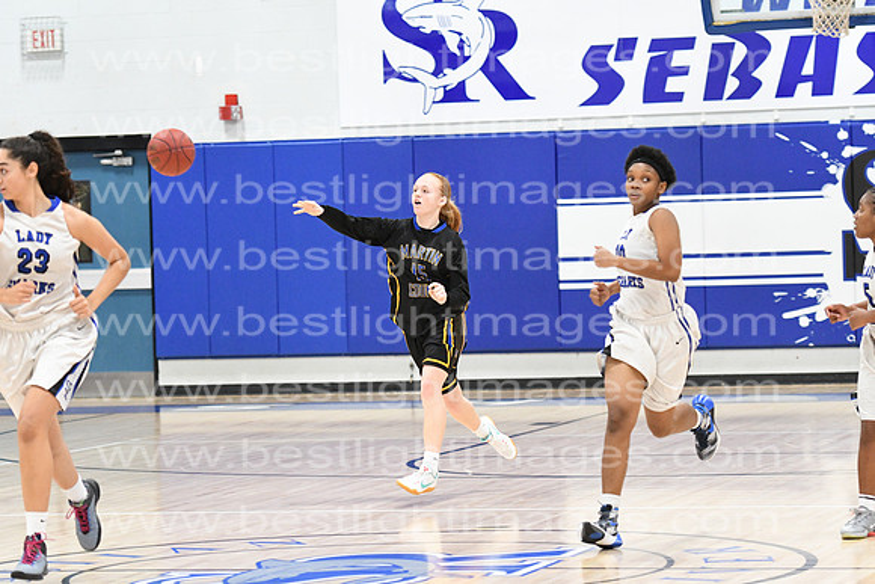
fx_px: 3719
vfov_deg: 9.0
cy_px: 292
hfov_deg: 13.4
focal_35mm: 153
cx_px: 438
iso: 5000
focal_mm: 102
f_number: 3.2
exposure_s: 1/640
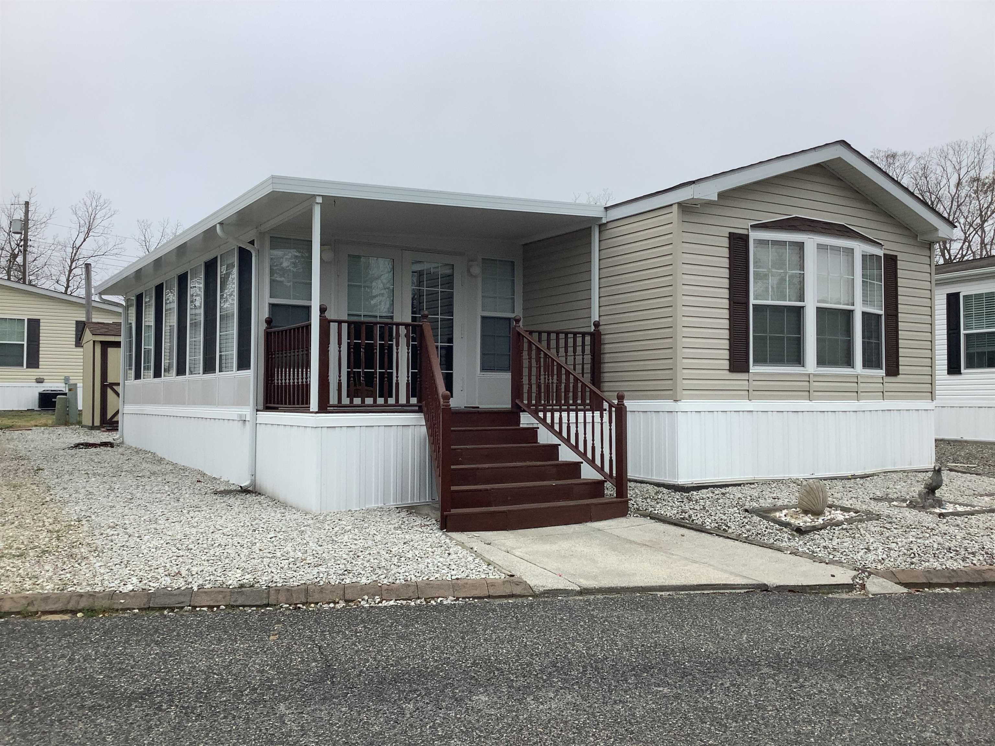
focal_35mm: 31
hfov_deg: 58.4
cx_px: 498
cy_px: 373
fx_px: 891
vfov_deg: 45.4
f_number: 2.4
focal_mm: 3.3
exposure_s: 1/1045
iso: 25
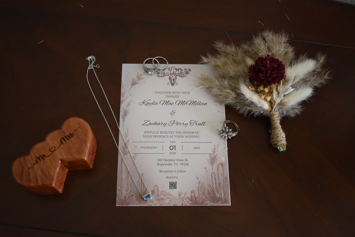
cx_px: 178
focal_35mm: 39
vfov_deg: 34.2
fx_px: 385
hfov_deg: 49.5
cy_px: 118
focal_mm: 26
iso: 800
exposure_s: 1/160
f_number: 4
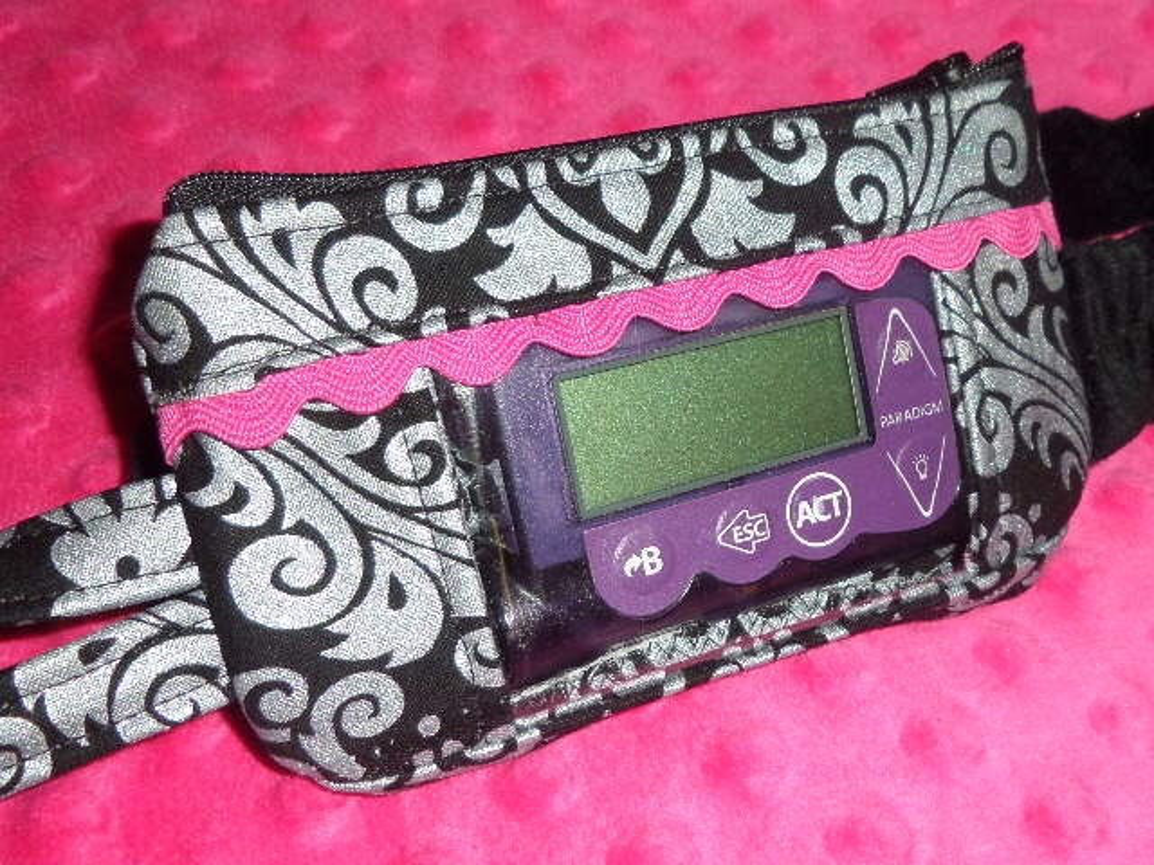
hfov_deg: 71.6
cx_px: 577
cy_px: 432
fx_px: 800
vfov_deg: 56.8
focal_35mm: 24
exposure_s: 1/20
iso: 100
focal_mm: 4.3
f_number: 8.8
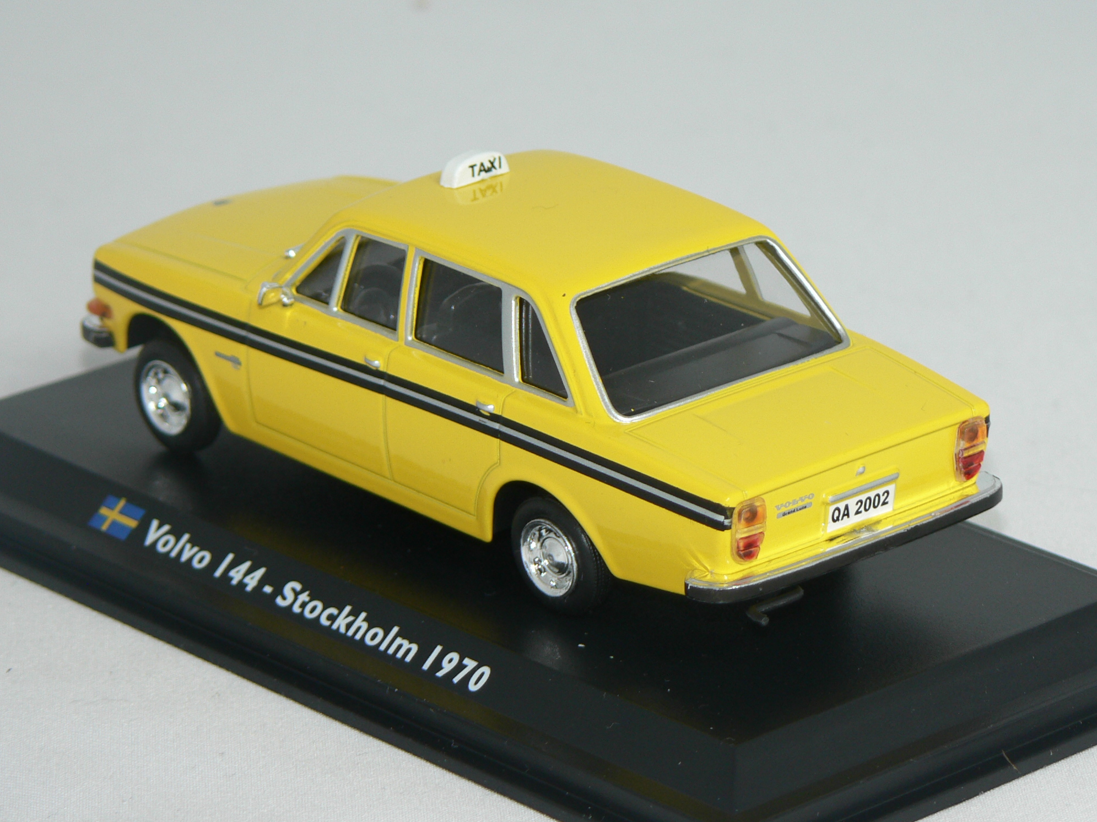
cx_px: 542
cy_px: 390
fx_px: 5989
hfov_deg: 10.5
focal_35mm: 189
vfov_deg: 7.9
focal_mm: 24.6
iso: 80
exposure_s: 1/60
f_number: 3.3
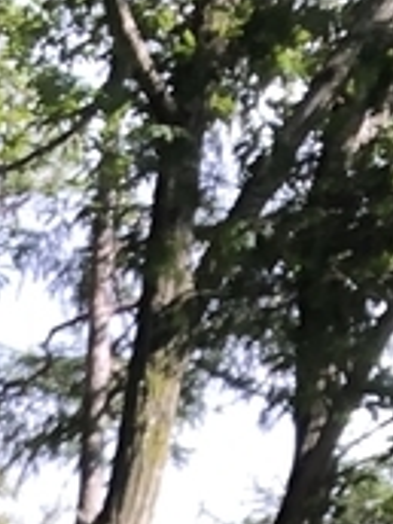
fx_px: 2952
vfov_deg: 8.8
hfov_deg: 7.0
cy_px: 1414
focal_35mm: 195
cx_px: -685
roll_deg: -4.5
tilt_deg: +6.6
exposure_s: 1/120
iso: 25
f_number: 1.8
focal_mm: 3.99
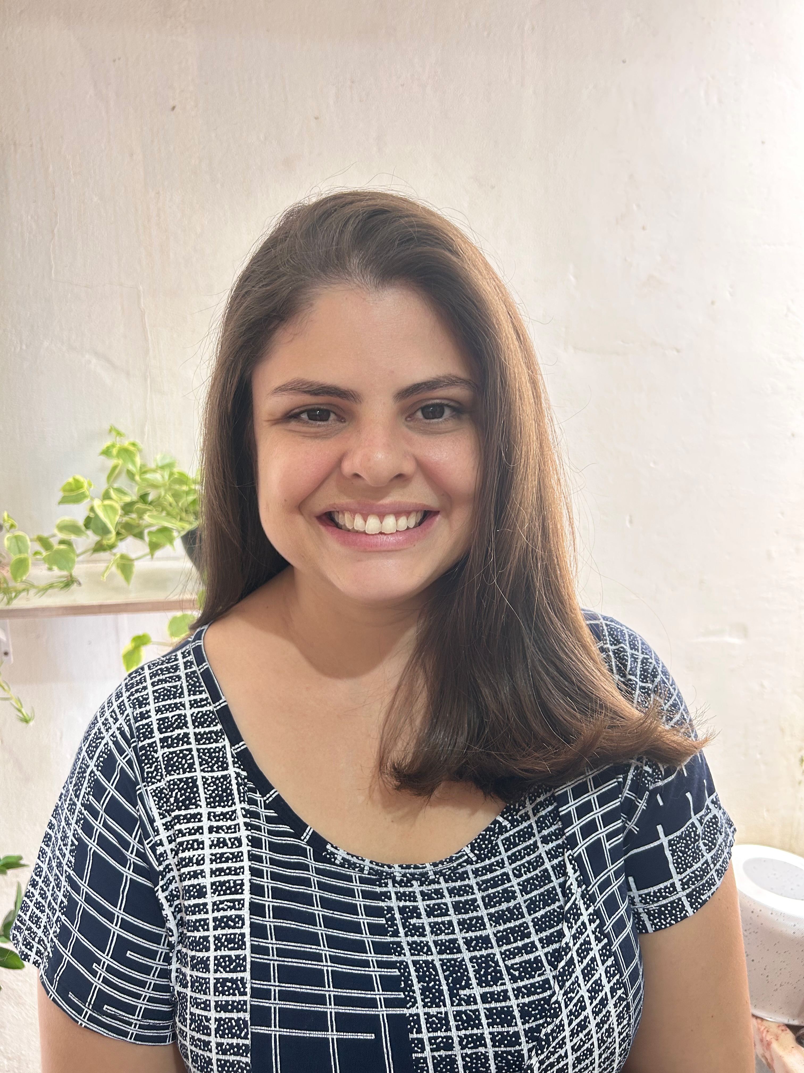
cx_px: 402
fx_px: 805
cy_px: 536
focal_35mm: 26
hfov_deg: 53.1
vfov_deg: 67.3
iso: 100
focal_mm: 5.7
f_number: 1.5
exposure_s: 1/60
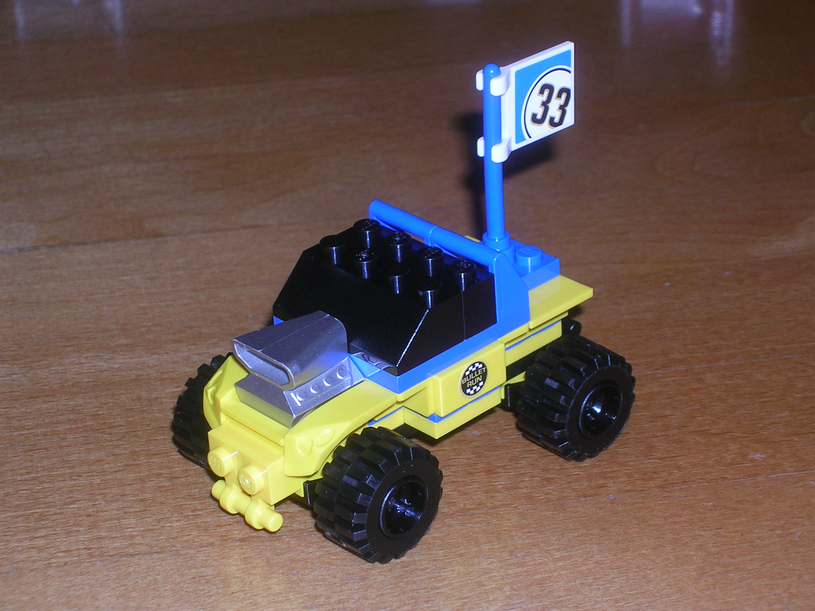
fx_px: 2708
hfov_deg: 17.1
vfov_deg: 12.9
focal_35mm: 115
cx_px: 408
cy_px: 306
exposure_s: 1/60.1
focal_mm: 17.4
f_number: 4.9
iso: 50
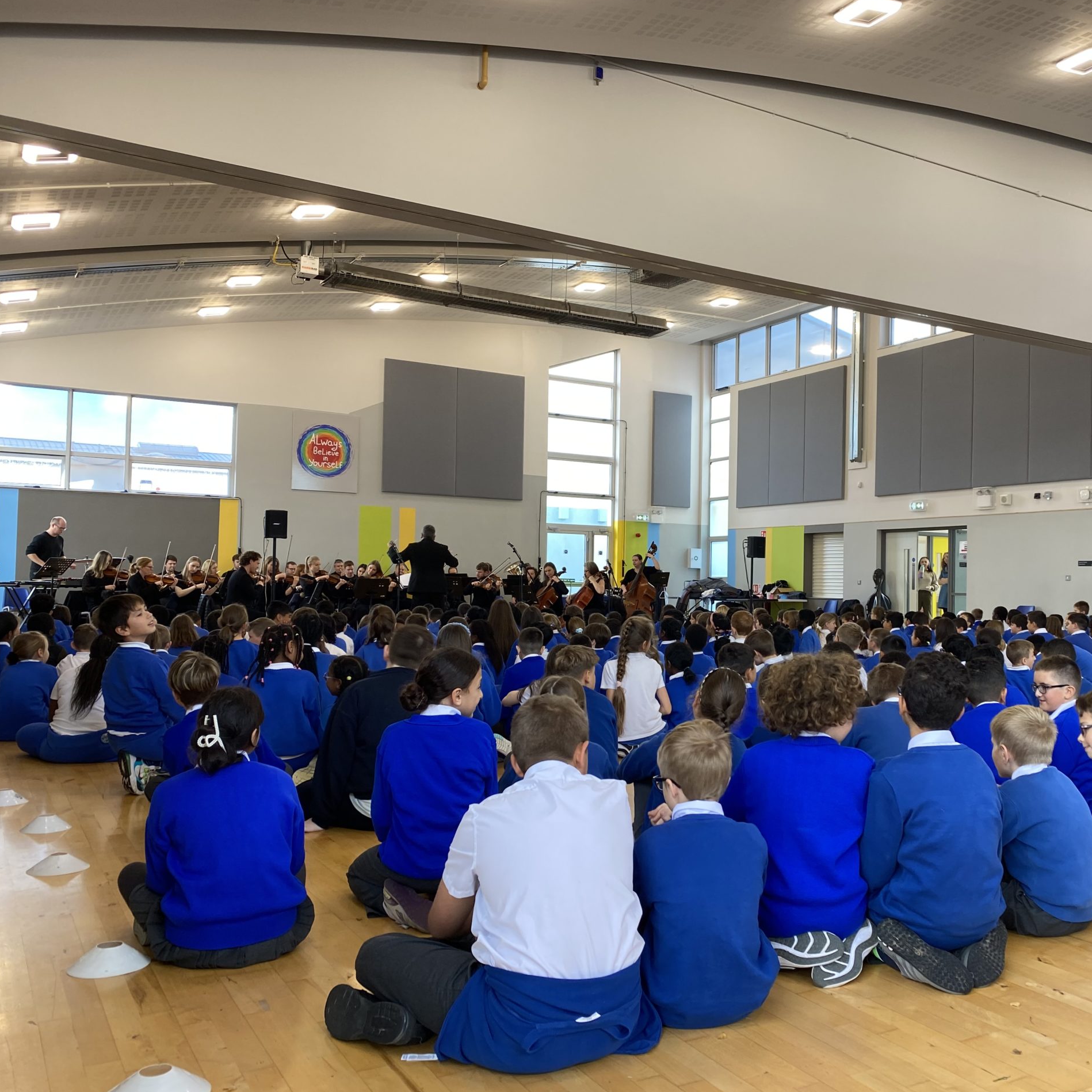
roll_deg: -1.6
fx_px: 1106
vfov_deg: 52.5
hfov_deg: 52.0
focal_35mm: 31
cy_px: 544
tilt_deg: +0.3
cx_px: 678
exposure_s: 1/100
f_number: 1.8
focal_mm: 4.25
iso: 64
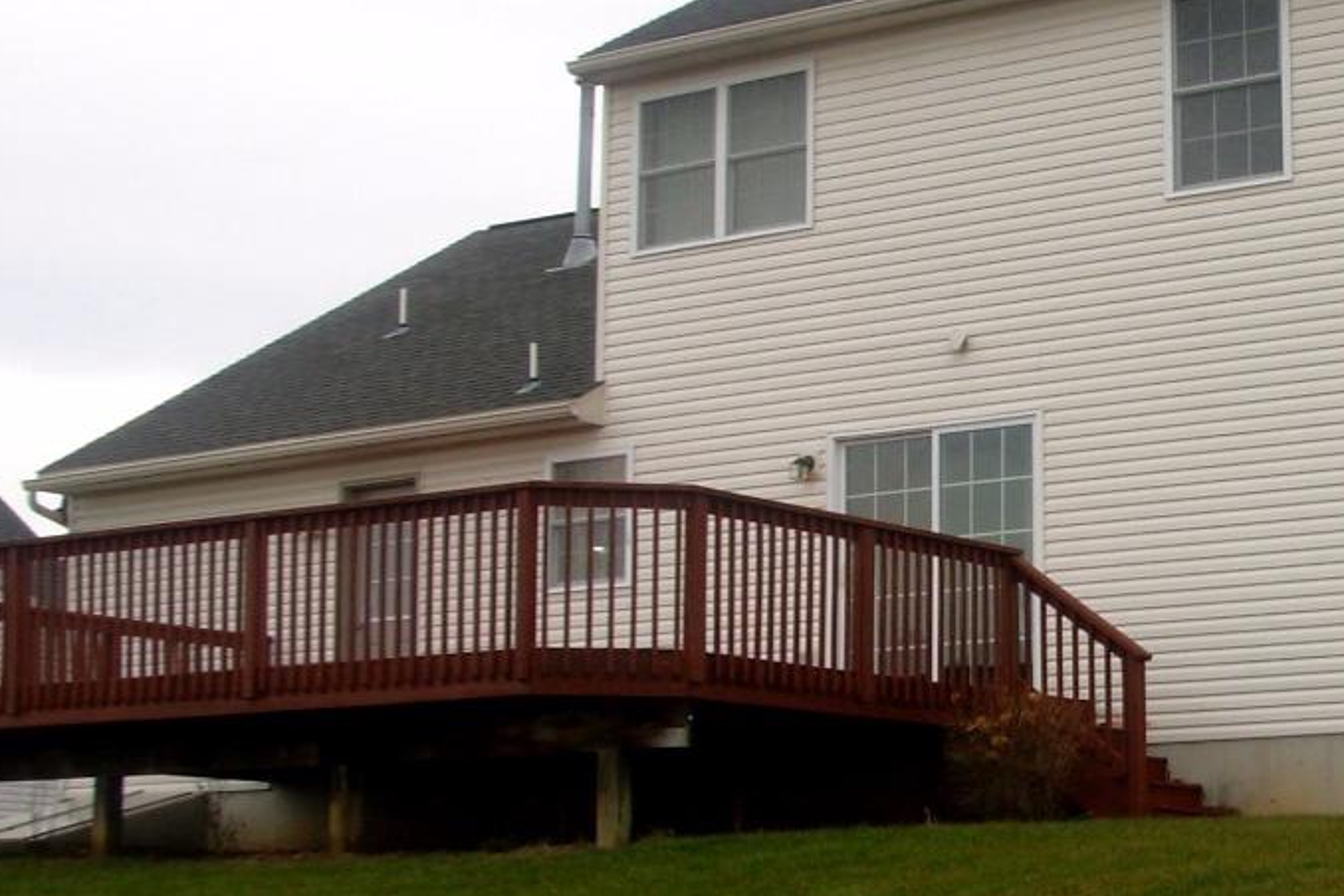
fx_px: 3136
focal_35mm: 84
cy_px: 591
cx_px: 1271
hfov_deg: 23.4
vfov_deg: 16.2
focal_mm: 6.3
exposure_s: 1/197
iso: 50
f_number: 2.9
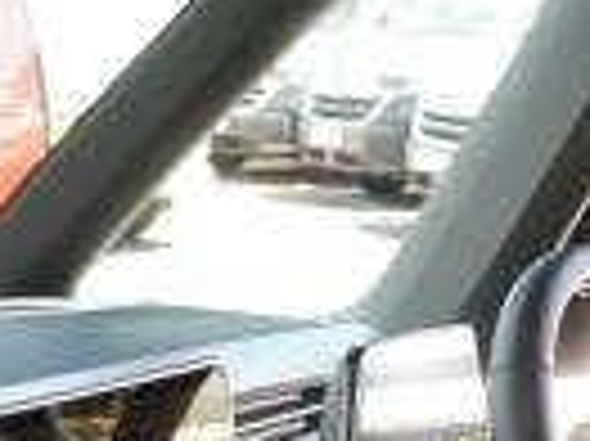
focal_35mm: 113
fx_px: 1924
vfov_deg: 11.8
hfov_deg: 17.4
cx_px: 207
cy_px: 868
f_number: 4
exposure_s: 1/60
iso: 320
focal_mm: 16
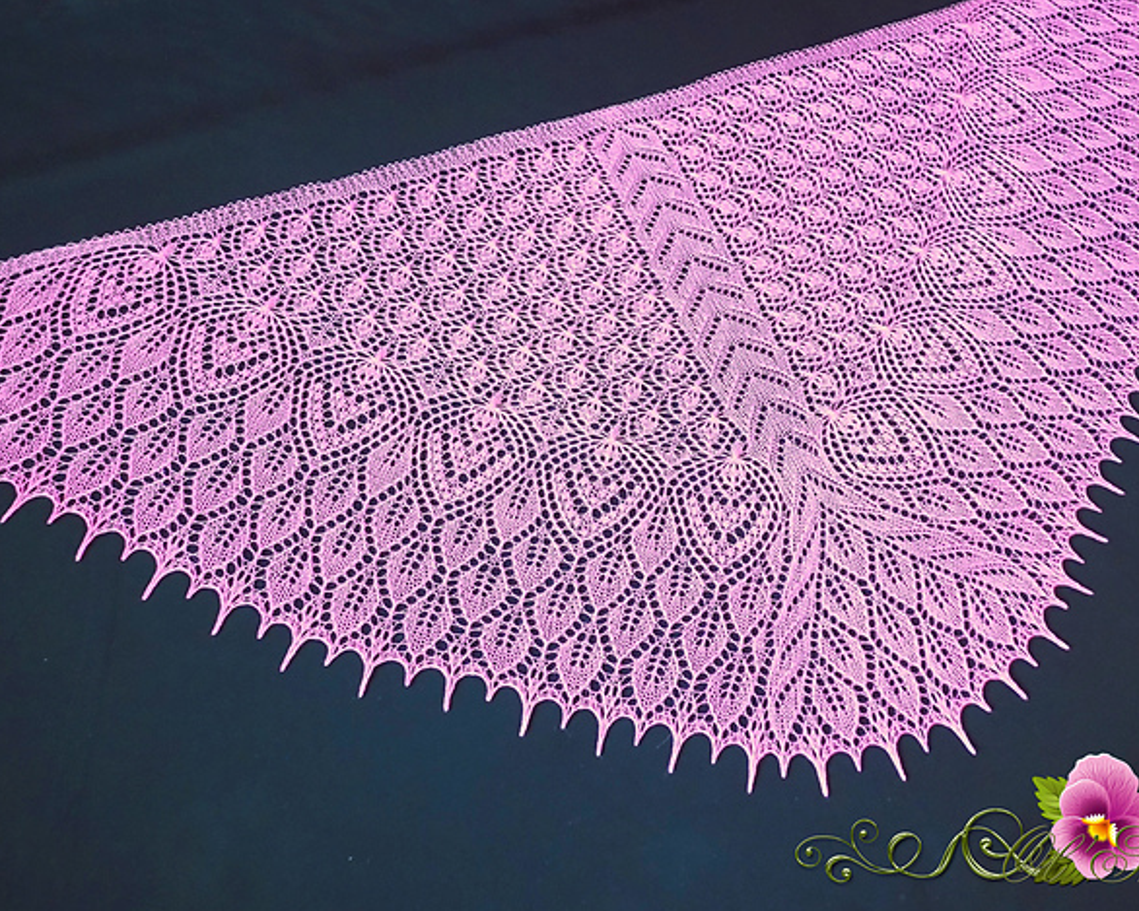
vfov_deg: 45.8
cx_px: 612
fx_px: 1079
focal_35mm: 32
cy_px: 464
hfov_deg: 55.6
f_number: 3.3
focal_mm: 5.3
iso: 400
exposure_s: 1/5
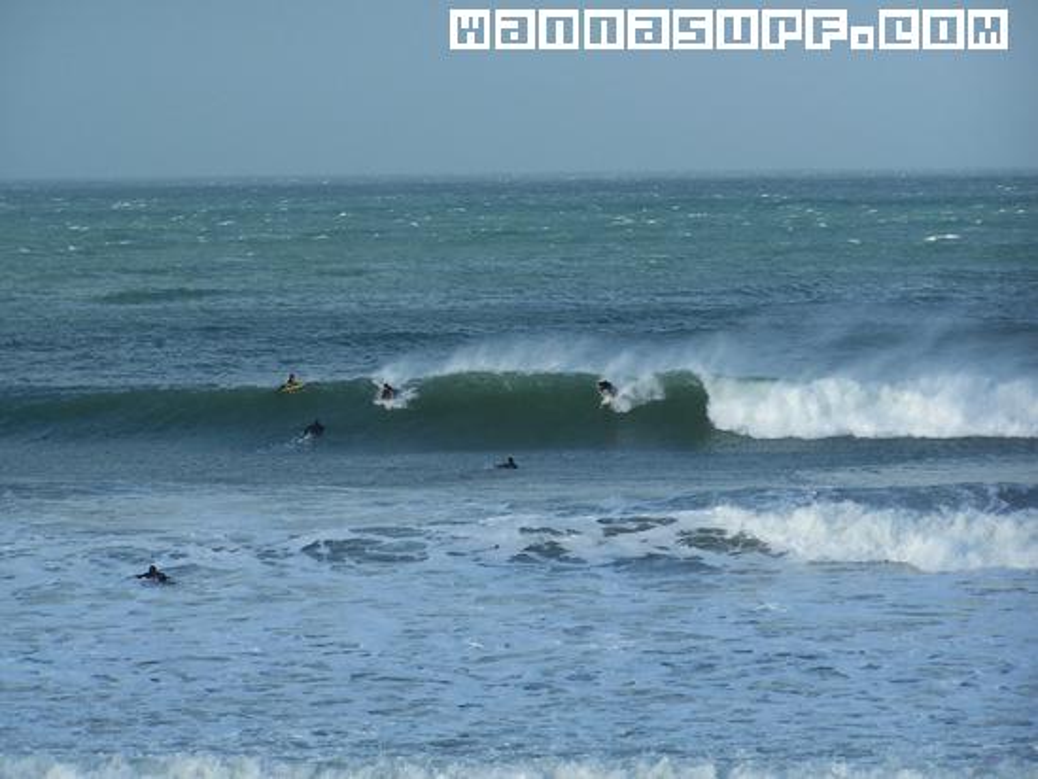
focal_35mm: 189
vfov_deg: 7.9
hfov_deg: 10.5
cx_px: 519
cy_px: 390
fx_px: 5669
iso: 80
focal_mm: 31.3
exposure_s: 1/750
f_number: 3.2
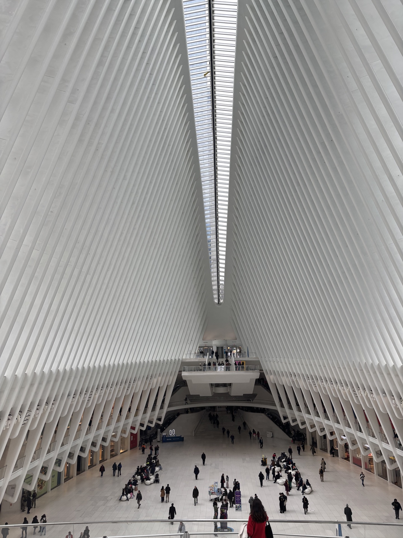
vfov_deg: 67.3
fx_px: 404
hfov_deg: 53.1
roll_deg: +0.7
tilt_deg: +12.9
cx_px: 202
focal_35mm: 26
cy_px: 269
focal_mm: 5.96
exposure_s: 1/303
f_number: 1.6
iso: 50
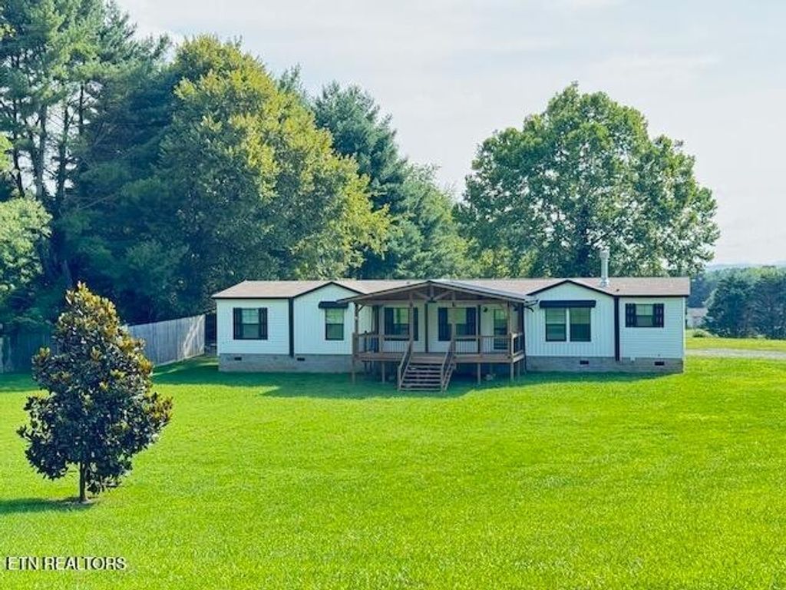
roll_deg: +0.4
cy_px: 295
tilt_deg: -1.6
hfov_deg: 39.7
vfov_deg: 30.3
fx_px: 1090
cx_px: 393
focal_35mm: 48
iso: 64
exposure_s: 1/470
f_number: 1.78
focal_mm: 6.76
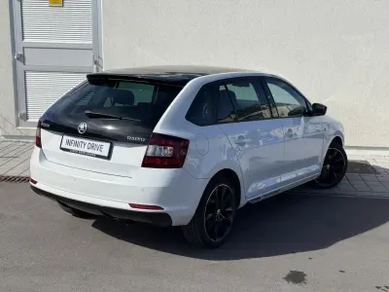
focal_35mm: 48
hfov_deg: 39.7
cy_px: 146
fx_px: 539
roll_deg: -1.3
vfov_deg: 30.3
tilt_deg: -10.8
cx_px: 194
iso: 80
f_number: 1.78
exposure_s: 1/7143
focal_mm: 6.76
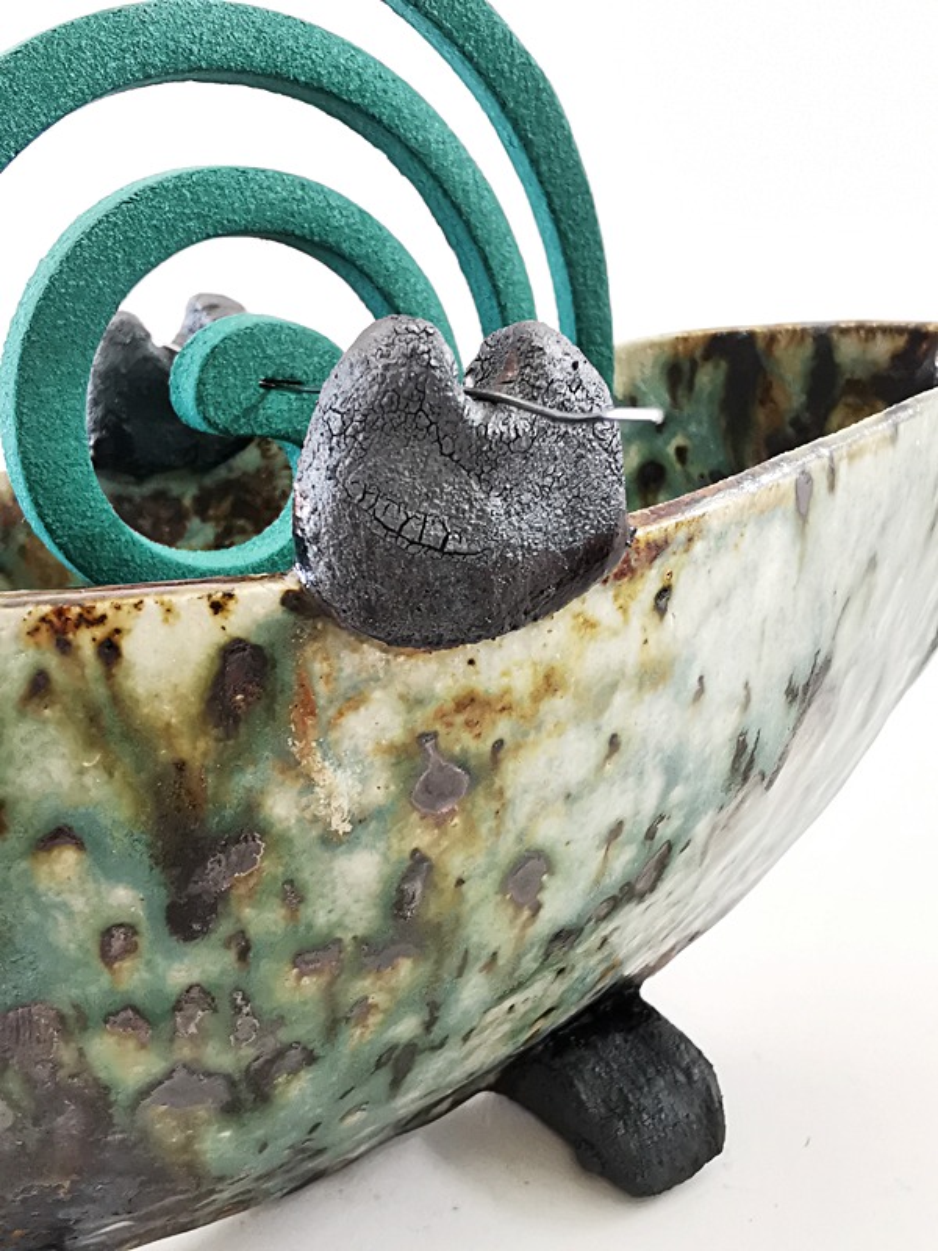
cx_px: 469
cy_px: 626
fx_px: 976
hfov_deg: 51.4
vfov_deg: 65.3
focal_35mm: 27
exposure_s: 1/33.3
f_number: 2.2
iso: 250
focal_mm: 2.26
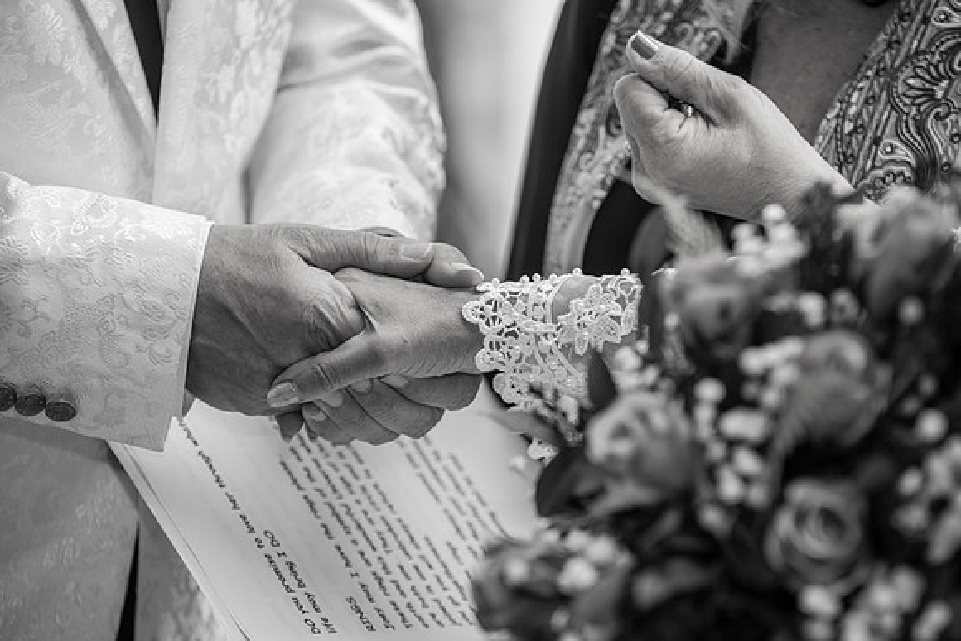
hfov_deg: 10.3
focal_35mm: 200
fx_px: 5340
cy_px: 320
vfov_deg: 6.9
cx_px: 480
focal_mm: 200
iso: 160
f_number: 5
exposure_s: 1/200
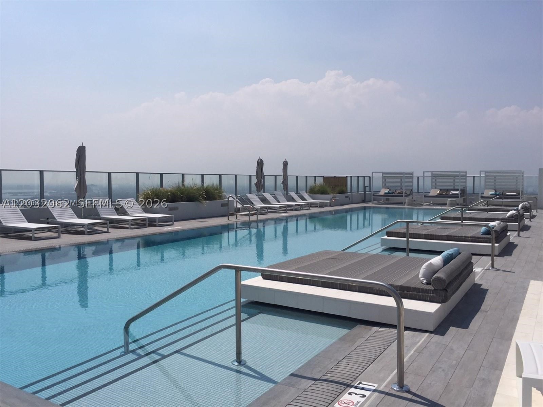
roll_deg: -1.2
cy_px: 204
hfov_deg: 61.7
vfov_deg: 48.2
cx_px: 272
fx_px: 455
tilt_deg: -4.0
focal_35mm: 29
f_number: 2.2
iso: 32
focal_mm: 4.15
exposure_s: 1/6623
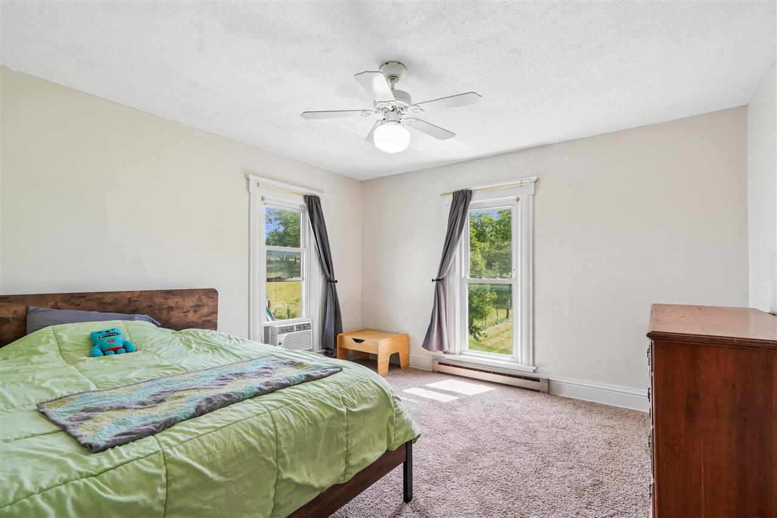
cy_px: 259
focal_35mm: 16
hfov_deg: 96.7
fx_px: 345
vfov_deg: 73.7
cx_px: 388
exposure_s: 1/40
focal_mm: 16
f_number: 10
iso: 400
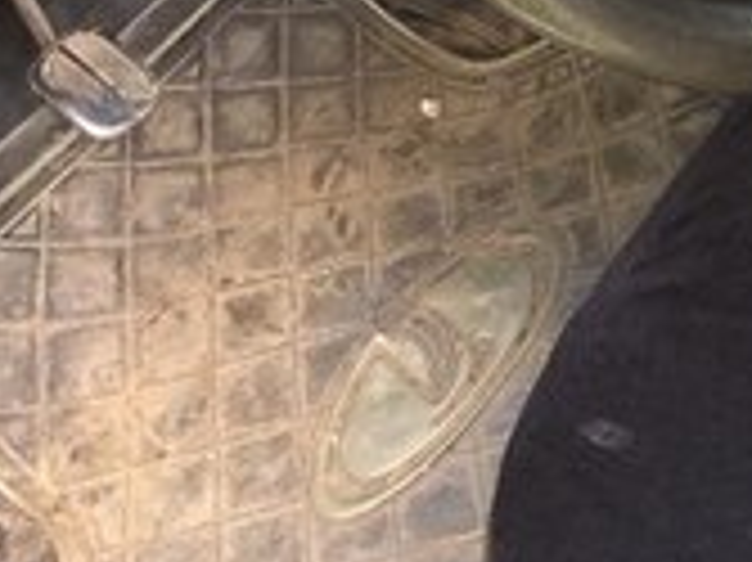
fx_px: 1867
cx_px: 793
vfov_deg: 15.6
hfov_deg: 21.8
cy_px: -319
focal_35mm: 86
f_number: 2.2
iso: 50
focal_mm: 4.15
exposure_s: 1/100
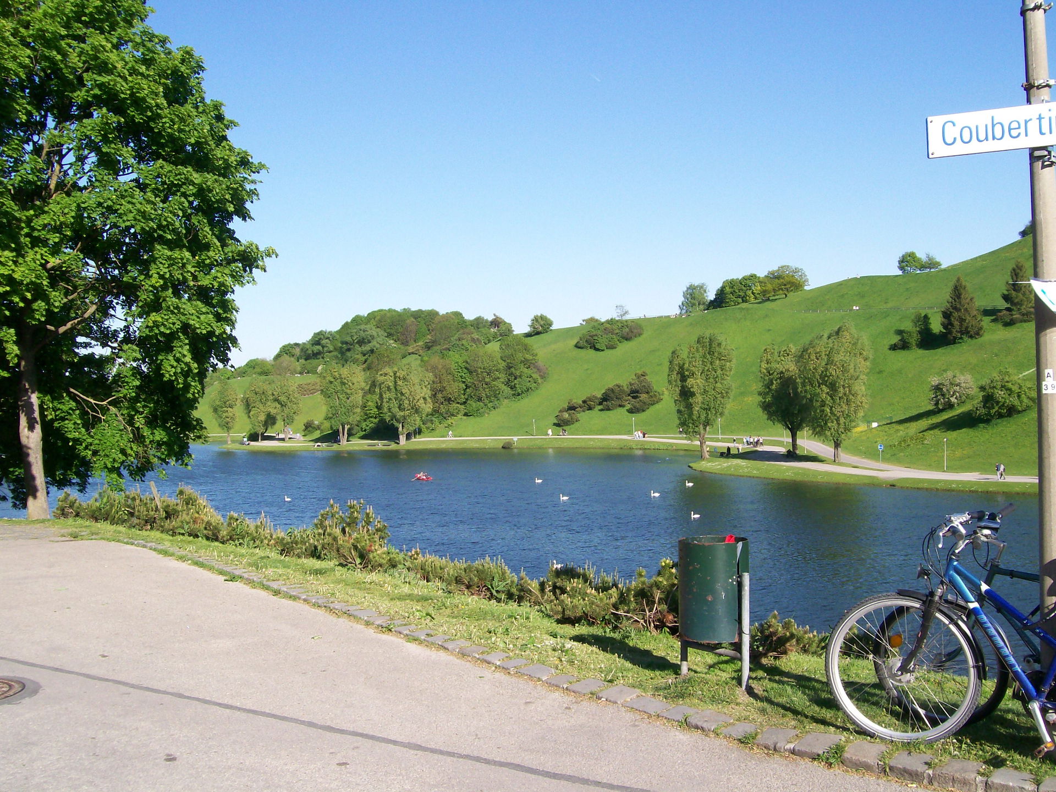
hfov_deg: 51.4
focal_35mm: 36
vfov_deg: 39.7
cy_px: 396
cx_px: 528
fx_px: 1098
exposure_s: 1/390
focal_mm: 6
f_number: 4.8
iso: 80
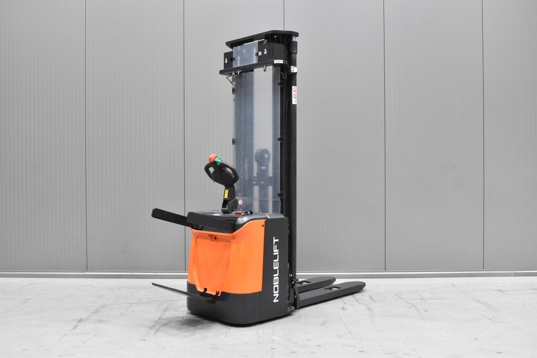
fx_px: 537
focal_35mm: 36
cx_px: 268
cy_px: 179
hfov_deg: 53.1
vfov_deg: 36.9
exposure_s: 1/25
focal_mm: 24
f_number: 6.3
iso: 1600
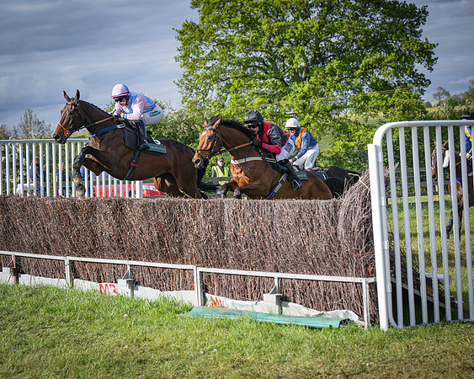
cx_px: 237
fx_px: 1248
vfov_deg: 17.3
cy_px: 190
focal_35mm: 89
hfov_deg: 21.5
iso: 400
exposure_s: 1/4000
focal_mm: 79
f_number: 4
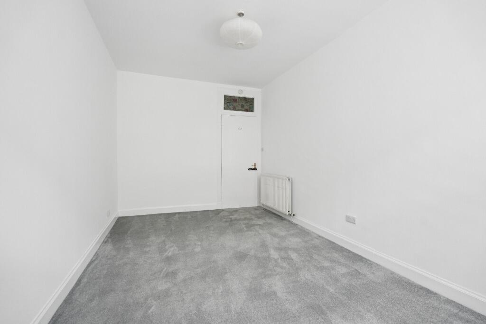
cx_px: 243
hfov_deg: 96.7
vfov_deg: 73.8
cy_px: 162
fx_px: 216
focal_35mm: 16
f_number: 4
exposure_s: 1/320
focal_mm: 16
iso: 3200
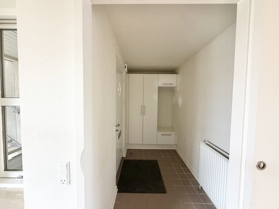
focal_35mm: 14
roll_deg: -0.4
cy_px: 104
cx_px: 140
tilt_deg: -3.0
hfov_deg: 102.1
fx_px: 113
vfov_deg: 85.7
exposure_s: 1/82
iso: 320
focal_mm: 2.22
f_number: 2.2
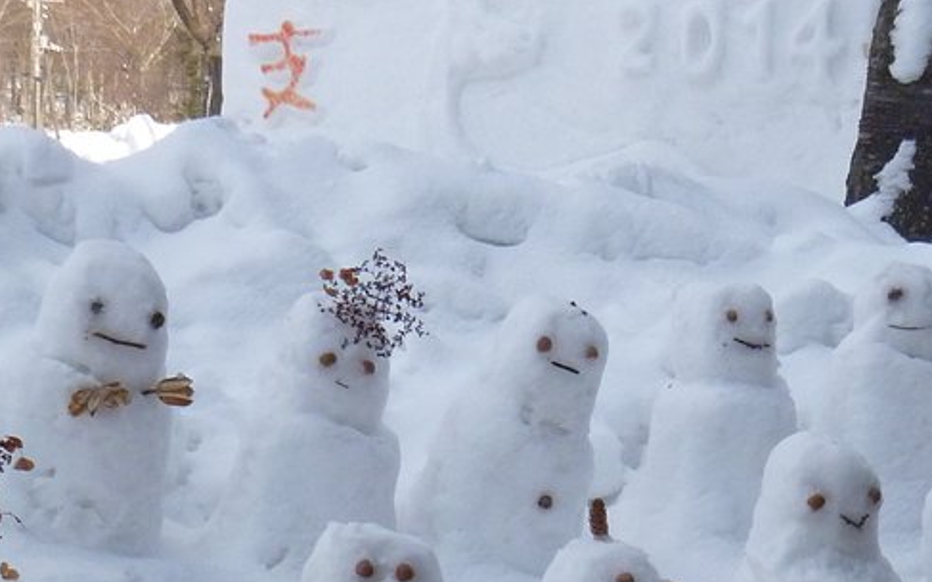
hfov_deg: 26.1
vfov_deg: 16.1
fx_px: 1981
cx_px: 700
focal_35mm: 78
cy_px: 697
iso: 400
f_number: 5.6
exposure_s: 1/640
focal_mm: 6.3
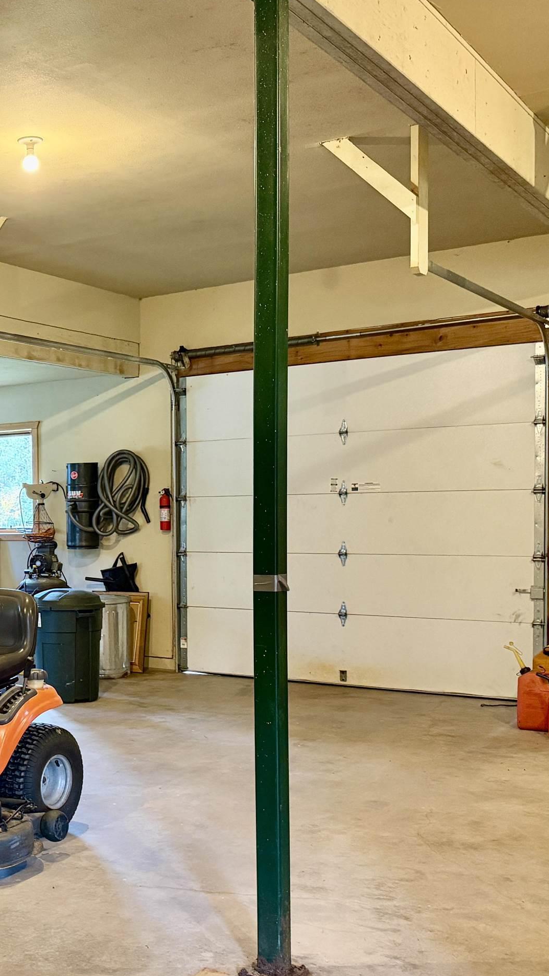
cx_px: -17
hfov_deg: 26.1
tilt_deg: -1.7
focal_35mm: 43
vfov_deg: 47.2
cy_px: 571
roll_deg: +1.4
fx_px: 1113
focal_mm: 6.76
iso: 500
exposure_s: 1/60
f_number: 1.78
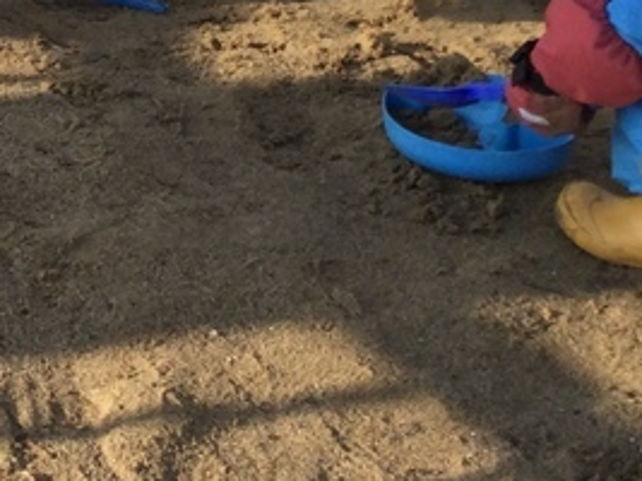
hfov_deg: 15.4
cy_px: -123
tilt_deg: -23.7
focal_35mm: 124
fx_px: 2299
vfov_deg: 11.7
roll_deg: +1.2
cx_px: -109
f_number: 2.4
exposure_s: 1/509
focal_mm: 3.3
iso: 25
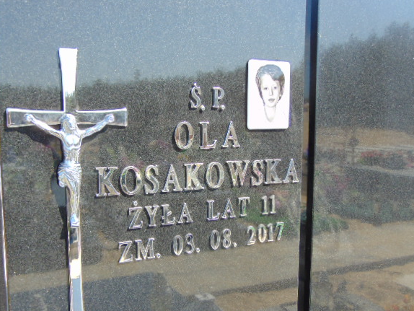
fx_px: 467
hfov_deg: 47.8
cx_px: 188
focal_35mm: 39
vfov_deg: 36.8
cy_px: 172
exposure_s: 1/320
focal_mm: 6.3
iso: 80
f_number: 3.2
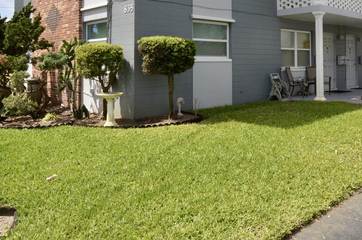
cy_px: 52
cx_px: 219
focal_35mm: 30
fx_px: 301
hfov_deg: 61.4
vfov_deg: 41.9
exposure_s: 1/200
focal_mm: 10
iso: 100
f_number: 9
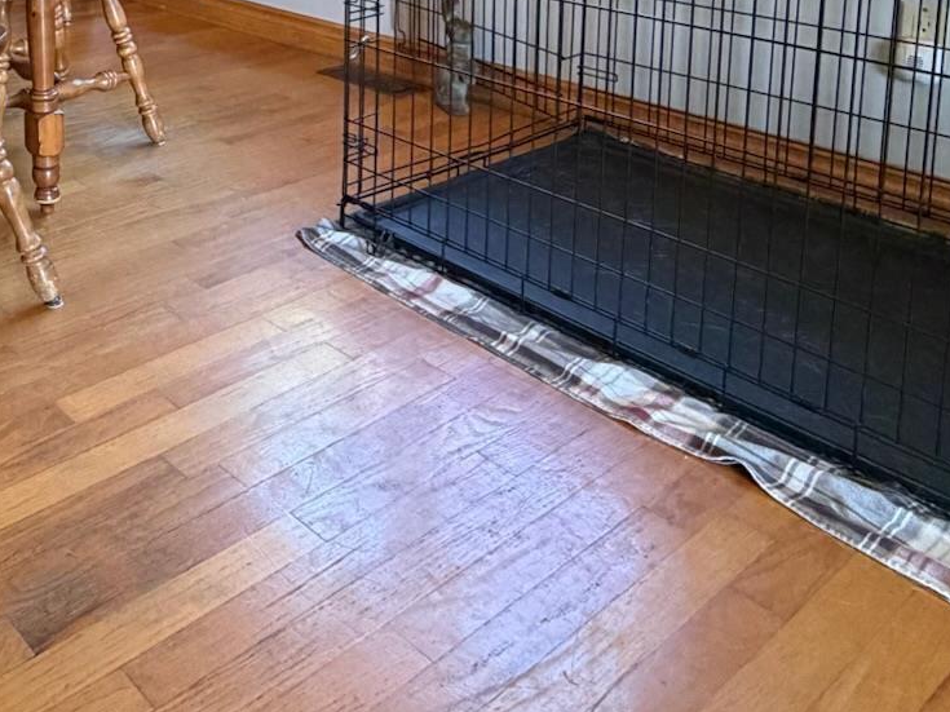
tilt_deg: -7.0
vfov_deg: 32.0
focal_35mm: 39
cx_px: 96
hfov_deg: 43.7
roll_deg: +0.7
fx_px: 1070
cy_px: -92
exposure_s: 1/60
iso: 400
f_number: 2.2
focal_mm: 2.22
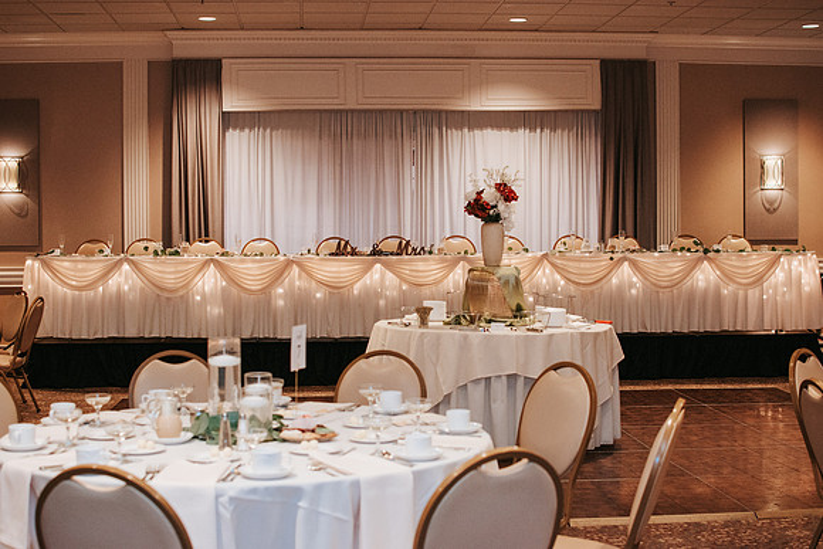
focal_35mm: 53
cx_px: 412
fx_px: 1218
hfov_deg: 37.3
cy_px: 274
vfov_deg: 25.4
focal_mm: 35
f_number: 3.2
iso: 800
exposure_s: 1/200
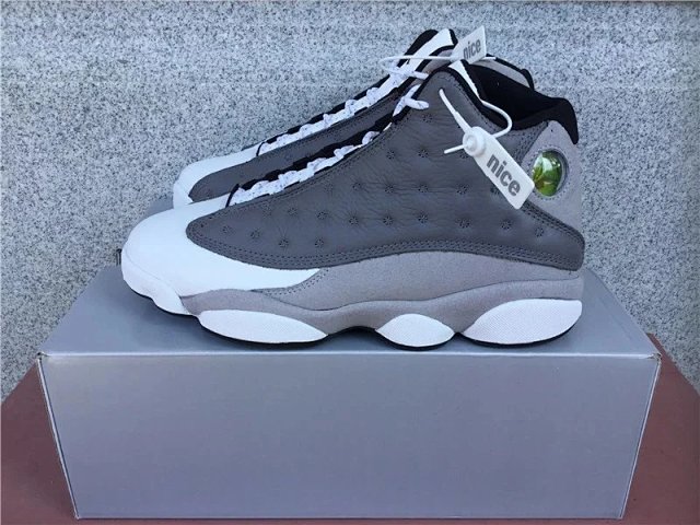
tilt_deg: -24.7
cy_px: 262
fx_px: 627
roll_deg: +0.0
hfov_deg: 58.4
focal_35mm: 31
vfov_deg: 45.4
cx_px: 350
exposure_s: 1/388
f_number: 2.4
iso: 25
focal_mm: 3.3
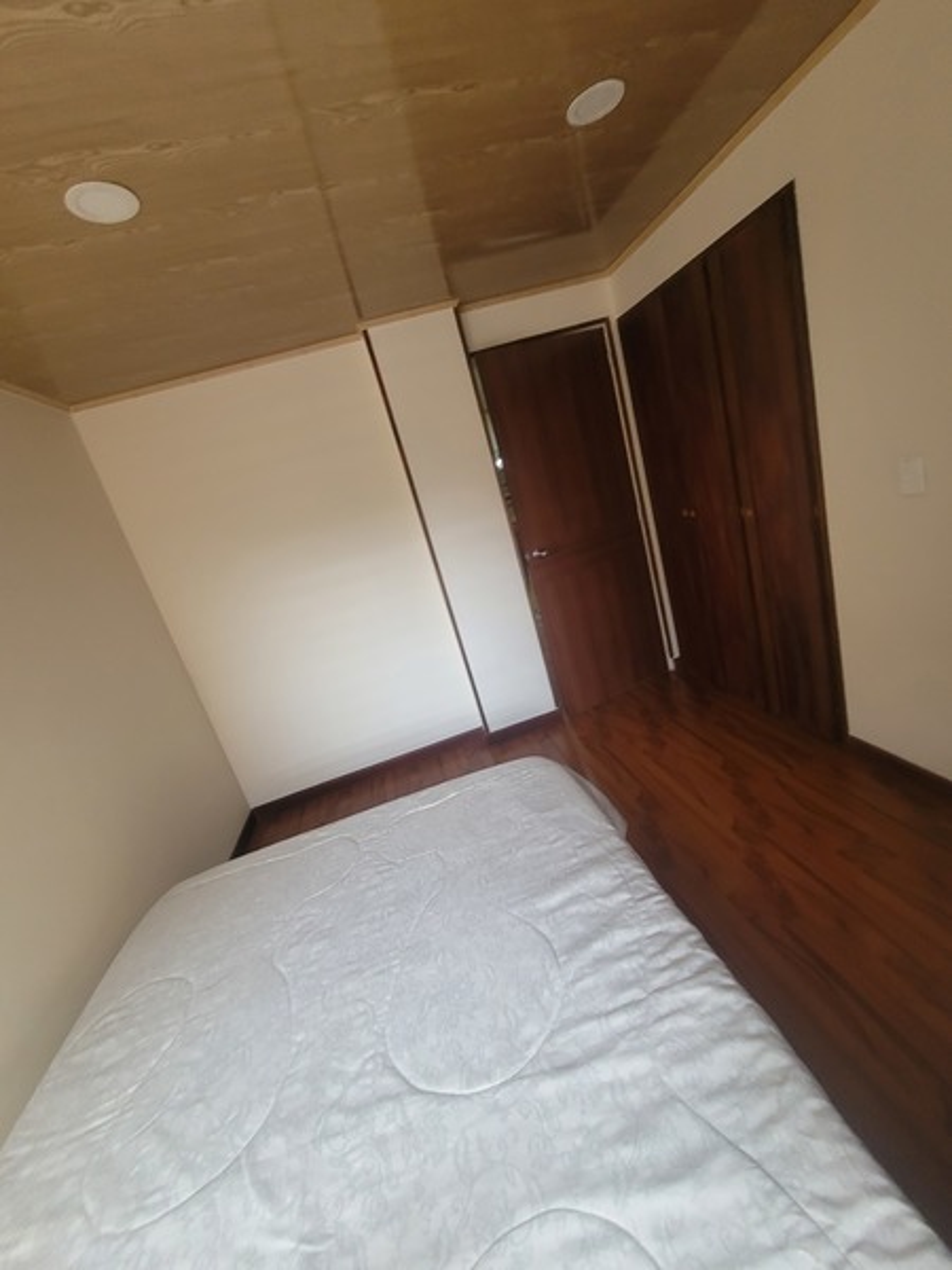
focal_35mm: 13
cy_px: 635
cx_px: 476
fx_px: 477
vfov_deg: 106.2
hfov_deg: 89.9
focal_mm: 2.2
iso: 320
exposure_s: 1/40
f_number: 2.2
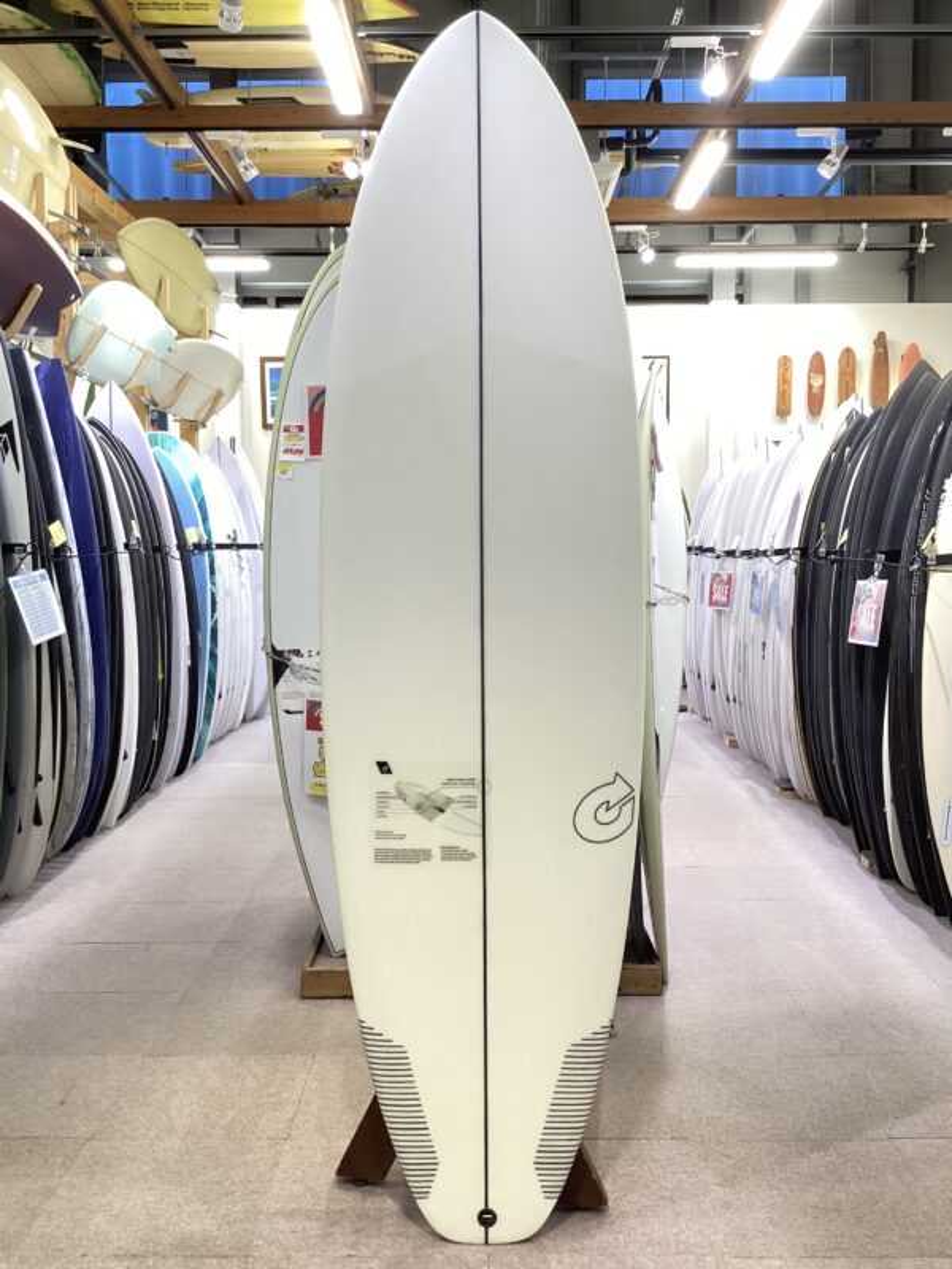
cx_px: 476
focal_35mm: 31
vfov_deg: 58.4
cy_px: 634
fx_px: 1137
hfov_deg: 45.4
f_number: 2.4
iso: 125
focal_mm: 3.3
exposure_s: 1/50
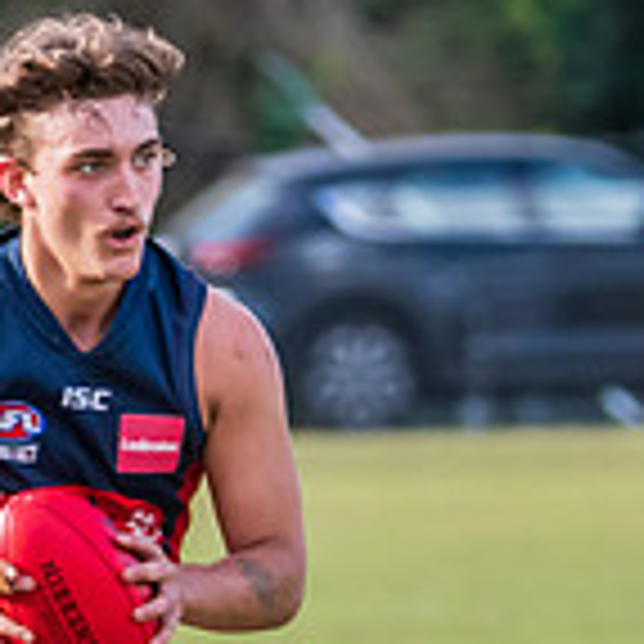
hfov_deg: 1.2
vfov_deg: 1.2
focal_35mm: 1425
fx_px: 29994
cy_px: 1189
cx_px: 289
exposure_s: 1/1250
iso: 1000
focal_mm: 250
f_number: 6.3
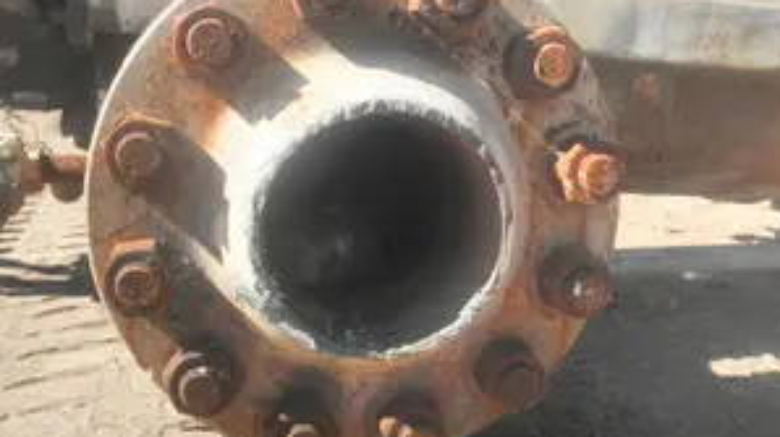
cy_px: 241
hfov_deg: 49.4
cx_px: 356
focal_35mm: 41
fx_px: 847
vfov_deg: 28.9
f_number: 8.5
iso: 64
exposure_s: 1/50
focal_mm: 5
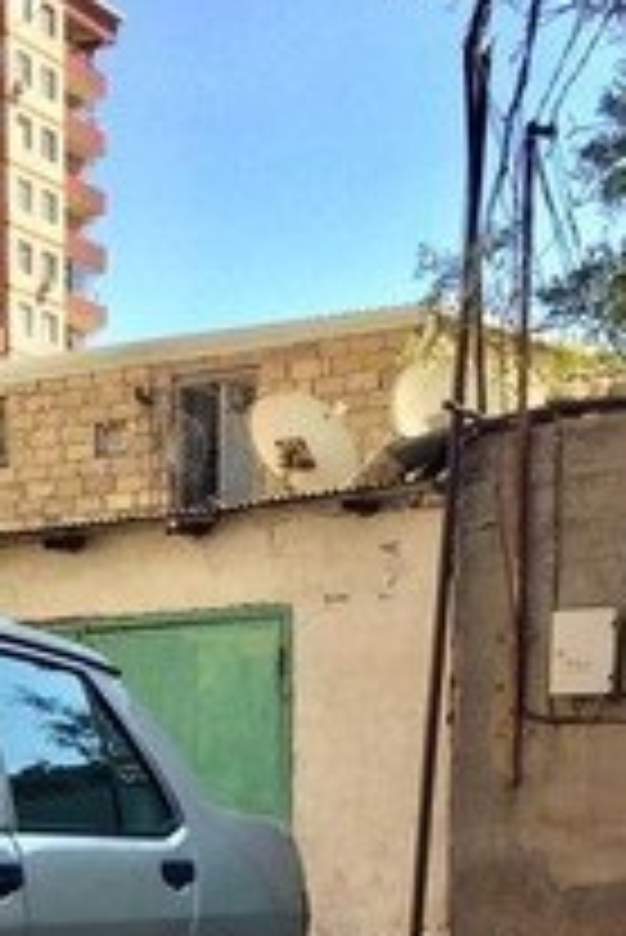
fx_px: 1875
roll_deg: +0.9
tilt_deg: -7.8
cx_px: -117
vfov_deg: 25.7
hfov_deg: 18.0
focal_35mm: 72
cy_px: 1062
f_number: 2.2
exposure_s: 1/719
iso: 32
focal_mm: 4.15
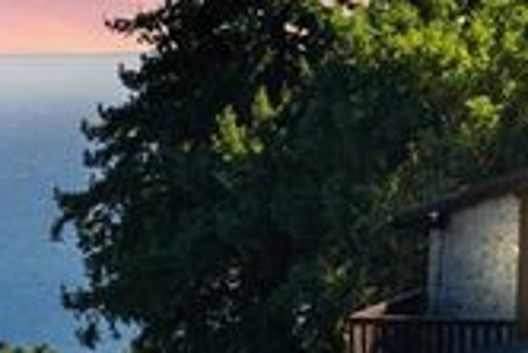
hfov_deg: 14.9
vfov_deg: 10.0
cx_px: 13
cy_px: 475
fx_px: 1982
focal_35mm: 135
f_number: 9
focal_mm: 35
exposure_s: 1/15
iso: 100
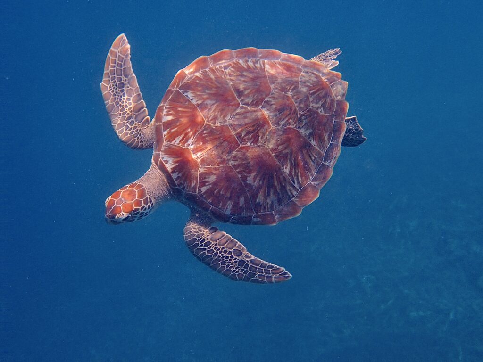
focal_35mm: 49
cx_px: 242
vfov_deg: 29.7
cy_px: 181
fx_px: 684
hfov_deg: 38.9
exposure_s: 1/125
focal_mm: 8.99
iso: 100
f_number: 4.5
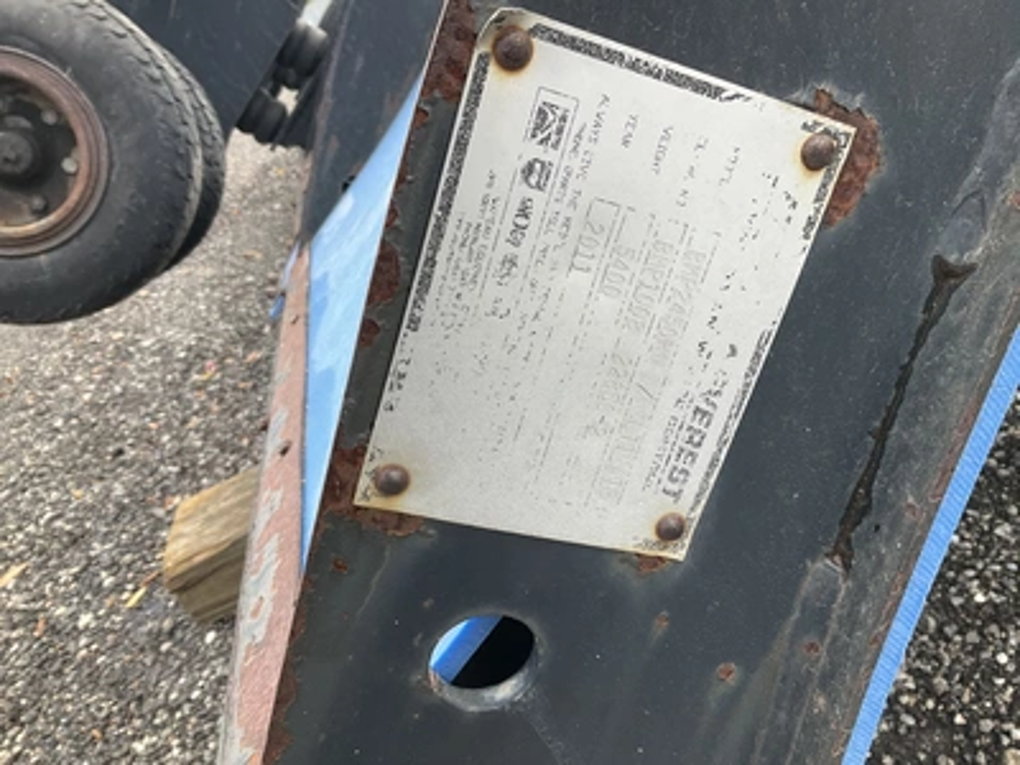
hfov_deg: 61.7
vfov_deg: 48.2
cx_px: 510
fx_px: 855
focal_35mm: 29
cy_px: 382
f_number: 1.8
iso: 20
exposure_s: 1/223
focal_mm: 3
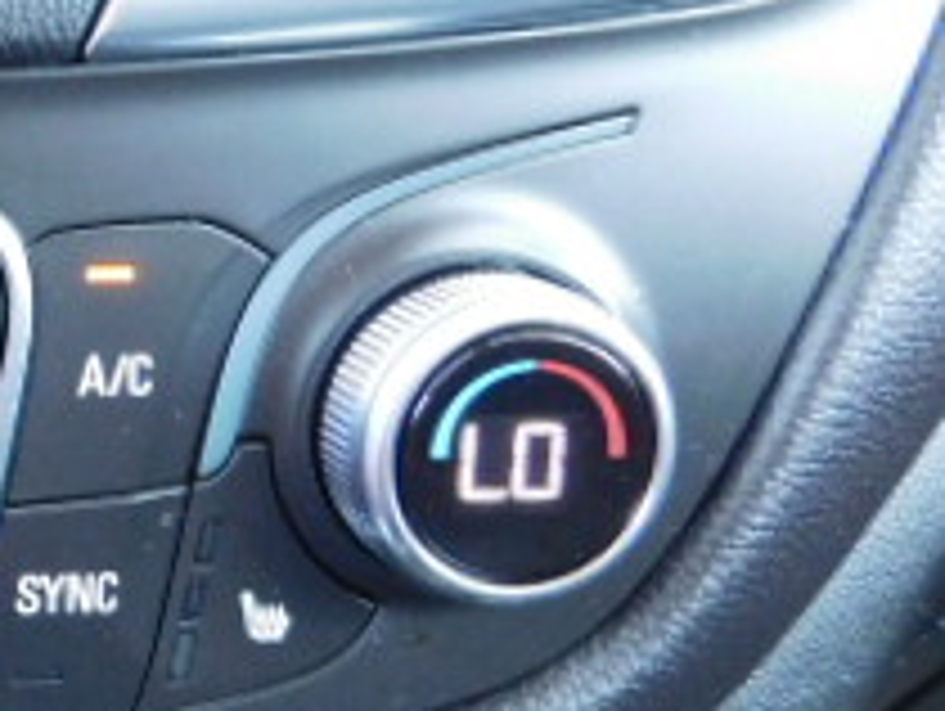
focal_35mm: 70
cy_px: 202
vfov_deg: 20.9
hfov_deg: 23.3
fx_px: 1913
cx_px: -405
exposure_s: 1/25
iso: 400
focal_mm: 4
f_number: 3
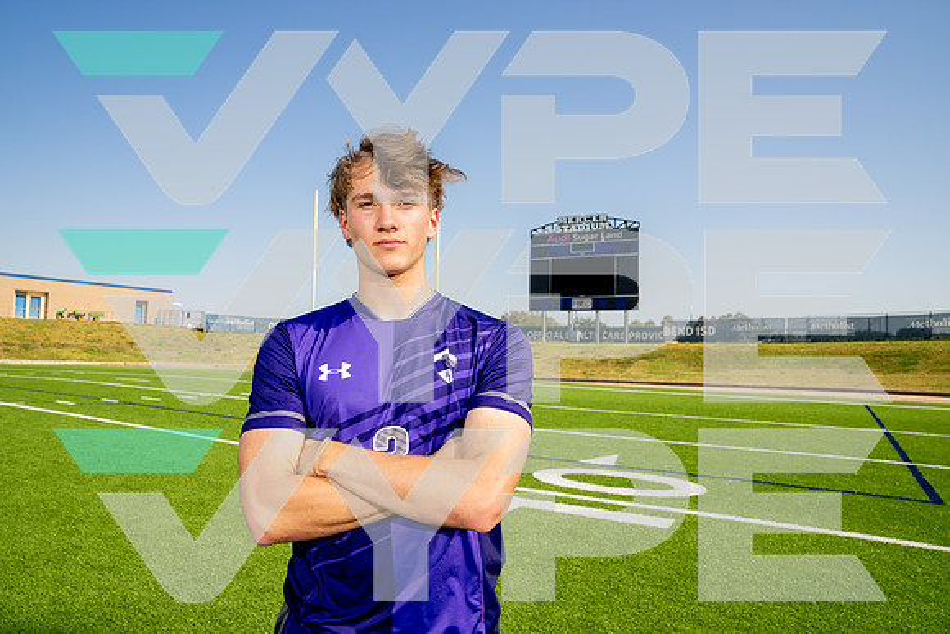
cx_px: 475
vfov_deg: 51.3
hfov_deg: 71.5
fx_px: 660
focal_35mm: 25
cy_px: 317
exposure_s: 1/125
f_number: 7.1
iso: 50
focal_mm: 25
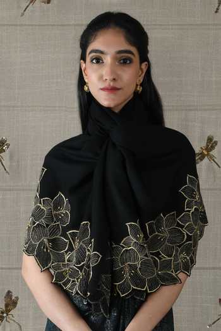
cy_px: 166
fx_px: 939
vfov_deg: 20.0
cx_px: 110
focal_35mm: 102
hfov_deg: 13.4
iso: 160
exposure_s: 1/100
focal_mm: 102
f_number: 20
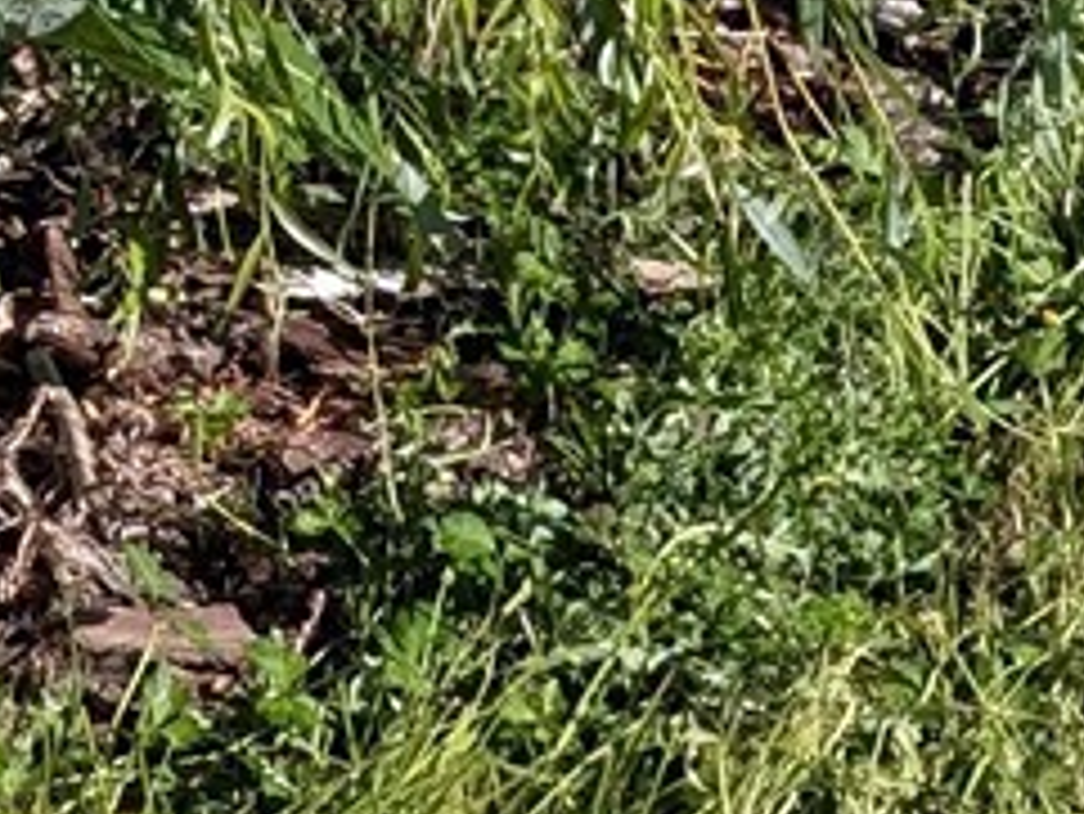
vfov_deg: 8.2
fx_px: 5608
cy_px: -351
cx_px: 769
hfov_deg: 11.0
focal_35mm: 179
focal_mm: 4.38
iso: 51
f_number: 1.73
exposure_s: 1/1949
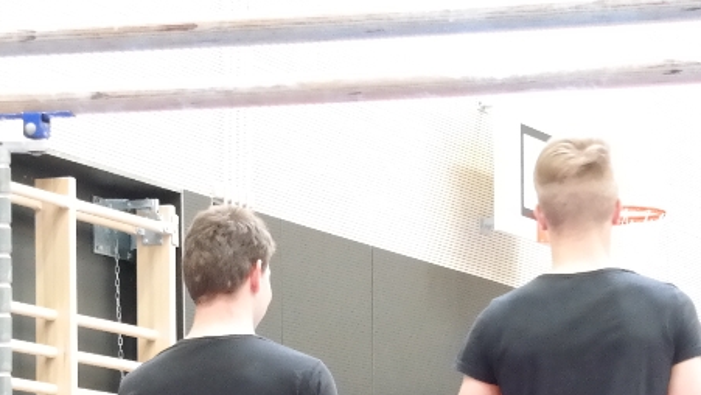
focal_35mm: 197
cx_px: 701
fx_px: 3663
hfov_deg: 10.8
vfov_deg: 6.1
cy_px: 547
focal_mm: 35
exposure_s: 1/40
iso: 3200
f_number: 6.3
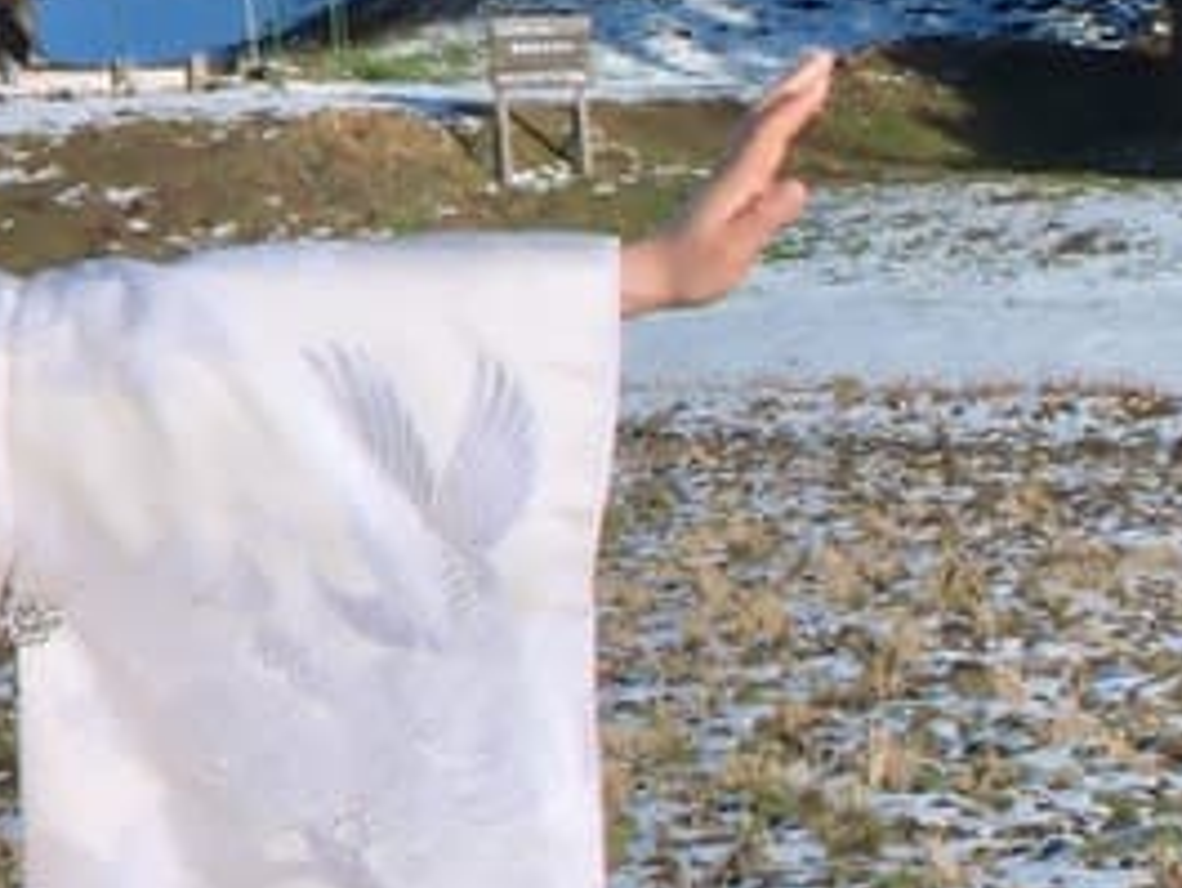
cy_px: -567
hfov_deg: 9.1
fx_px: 6422
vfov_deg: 7.7
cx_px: -1985
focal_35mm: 188
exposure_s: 1/250
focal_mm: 24
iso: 800
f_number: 16
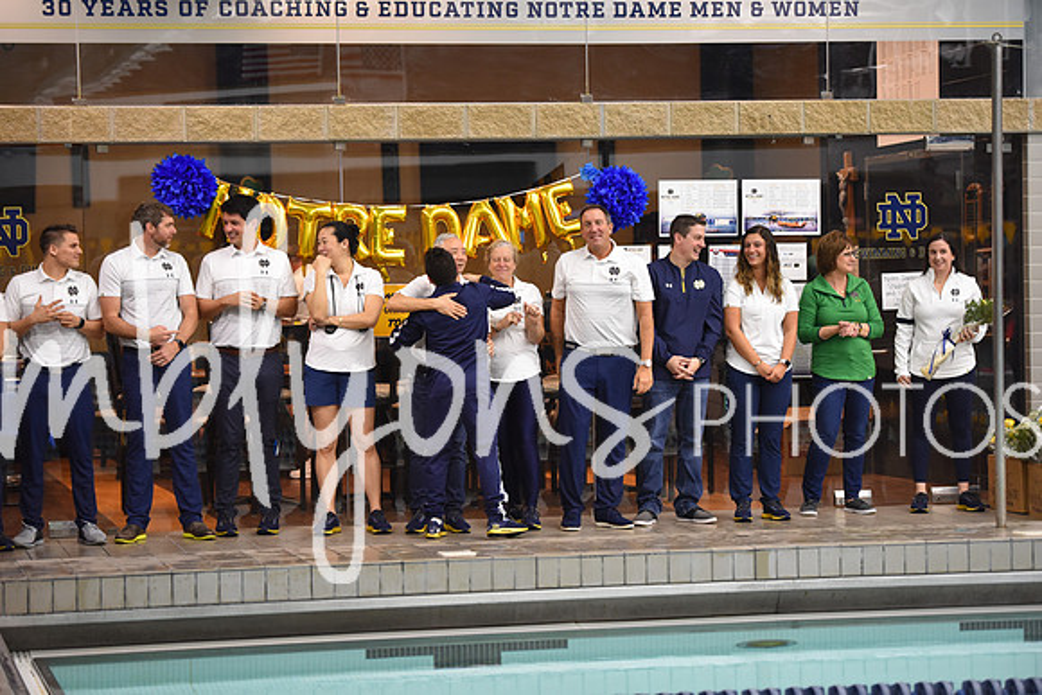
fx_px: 3040
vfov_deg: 13.0
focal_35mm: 105
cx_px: 521
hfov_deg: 19.5
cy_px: 348
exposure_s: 1/500
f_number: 2.8
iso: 2200
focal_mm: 105
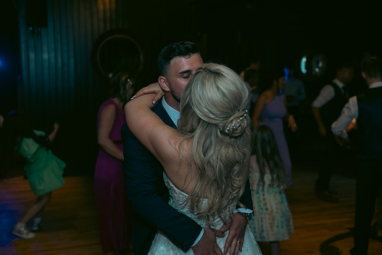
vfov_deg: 33.4
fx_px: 425
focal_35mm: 40
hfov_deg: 48.4
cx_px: 191
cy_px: 128
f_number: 3.5
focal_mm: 40
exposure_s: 1/160
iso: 640
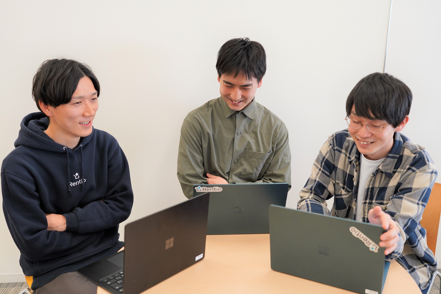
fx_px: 441
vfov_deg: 36.9
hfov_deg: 53.1
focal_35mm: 36
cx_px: 218
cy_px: 150
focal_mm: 35
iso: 400
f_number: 3.2
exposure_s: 1/160
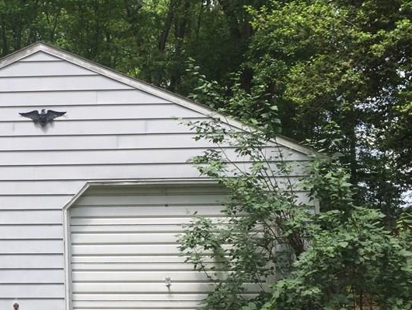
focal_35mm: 56
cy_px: 228
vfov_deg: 25.8
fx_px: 667
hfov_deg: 33.5
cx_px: 91
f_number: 2.2
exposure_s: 1/732
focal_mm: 4.15
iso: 32
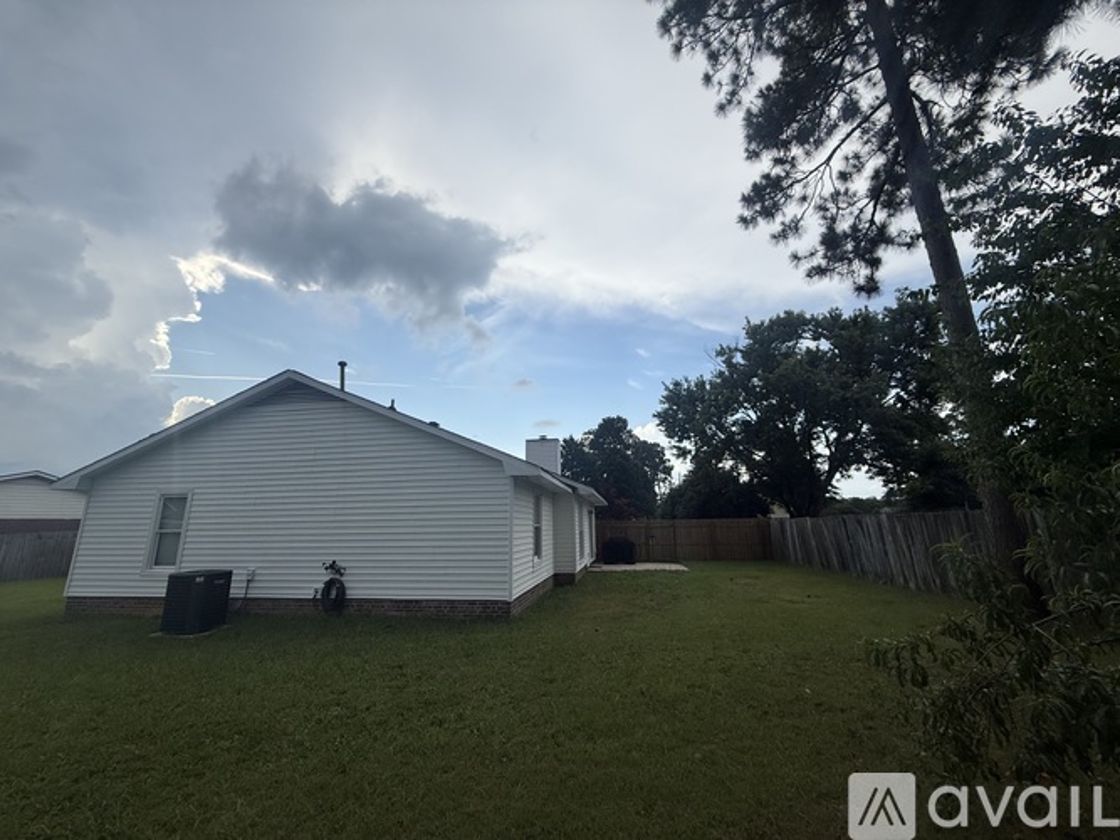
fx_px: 453
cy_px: 420
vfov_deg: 85.7
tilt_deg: +14.3
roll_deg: +0.6
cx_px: 560
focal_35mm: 14
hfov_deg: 102.1
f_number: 2.2
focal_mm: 2.22
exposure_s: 1/1431
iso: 50
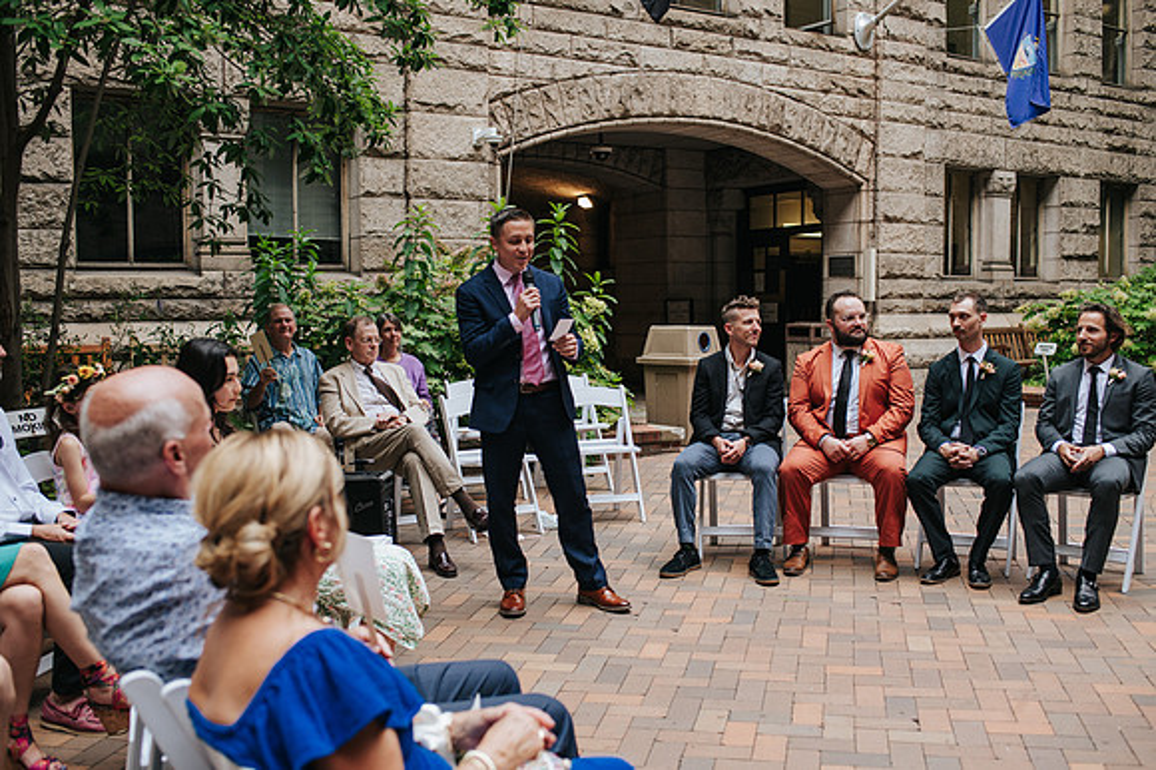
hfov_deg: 52.3
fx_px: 1177
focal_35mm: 37
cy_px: 385
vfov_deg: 36.2
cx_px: 578
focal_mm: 35
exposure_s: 1/400
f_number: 3.2
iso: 320
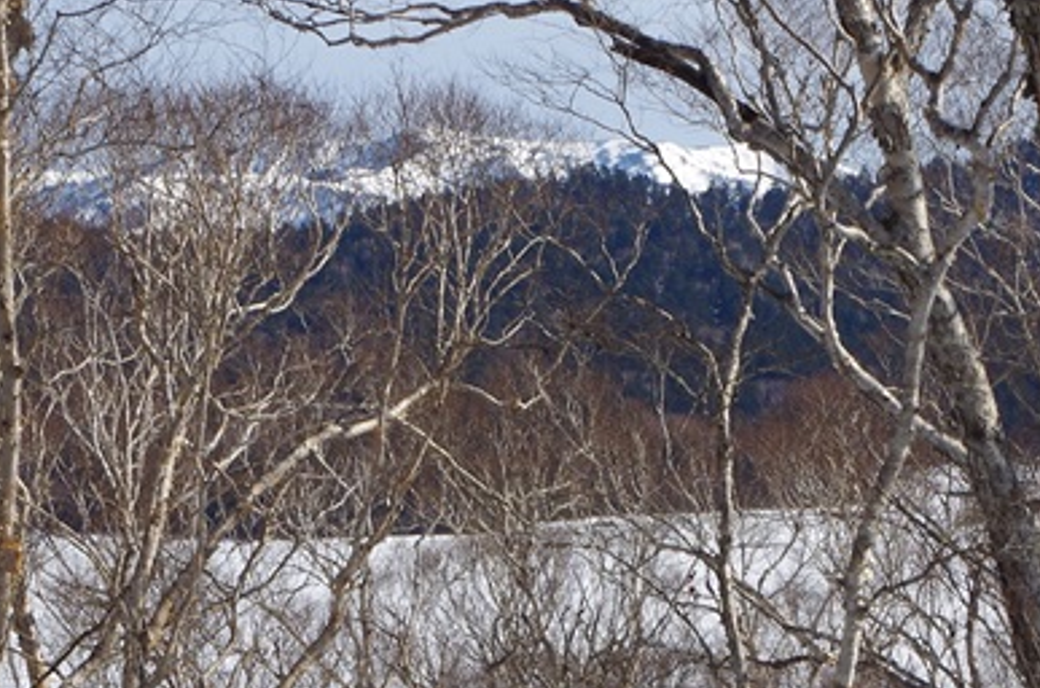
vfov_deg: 8.6
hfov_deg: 13.2
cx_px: 602
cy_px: 833
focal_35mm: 156
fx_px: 4496
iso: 200
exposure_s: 1/160
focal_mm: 32.5
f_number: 11
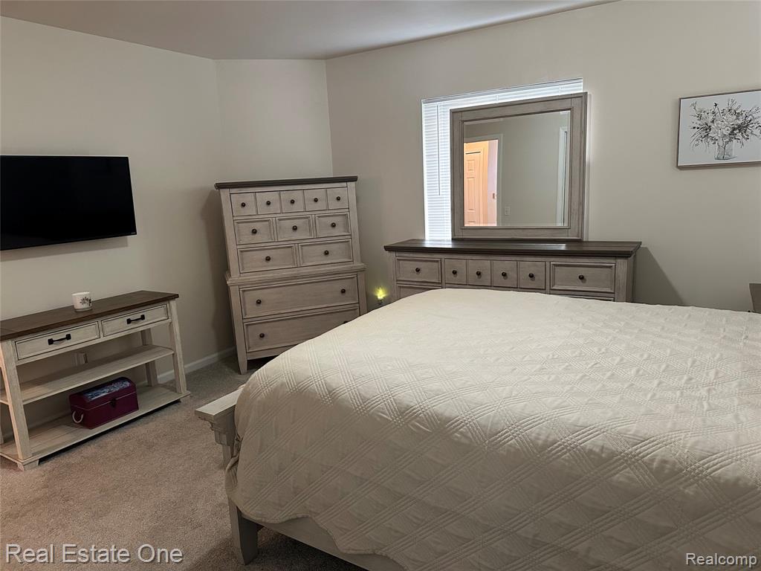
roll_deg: +2.7
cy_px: 286
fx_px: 528
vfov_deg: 56.8
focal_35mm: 24
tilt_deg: -11.0
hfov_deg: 71.6
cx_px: 380
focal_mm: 6.86
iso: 400
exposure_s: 1/60
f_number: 1.78
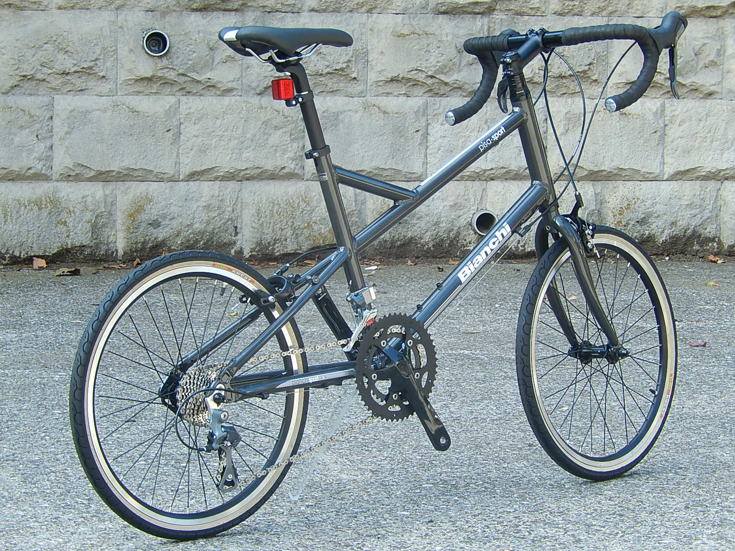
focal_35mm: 134
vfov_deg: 11.1
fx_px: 2845
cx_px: 368
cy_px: 276
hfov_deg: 14.7
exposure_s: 1/50
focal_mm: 24.1
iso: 125
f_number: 5.6
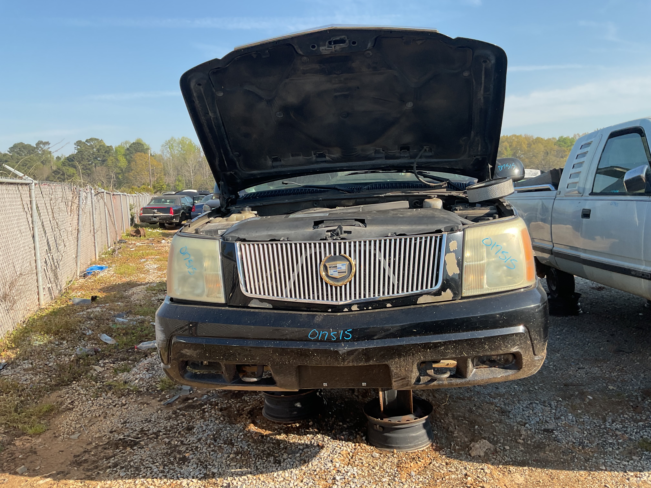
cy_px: 244
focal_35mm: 29
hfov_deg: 61.7
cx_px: 326
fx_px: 545
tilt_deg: -2.5
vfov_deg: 48.2
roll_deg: +3.2
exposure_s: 1/912
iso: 16
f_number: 1.8
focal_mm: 3
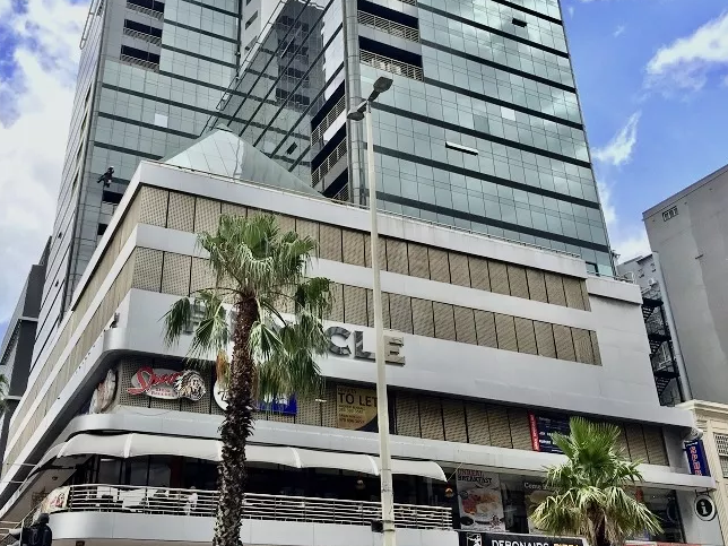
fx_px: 757
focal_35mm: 36
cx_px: 300
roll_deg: -0.2
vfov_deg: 39.6
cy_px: 242
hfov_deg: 51.1
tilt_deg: +26.6
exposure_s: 1/824
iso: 32
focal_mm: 4.15
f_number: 2.2
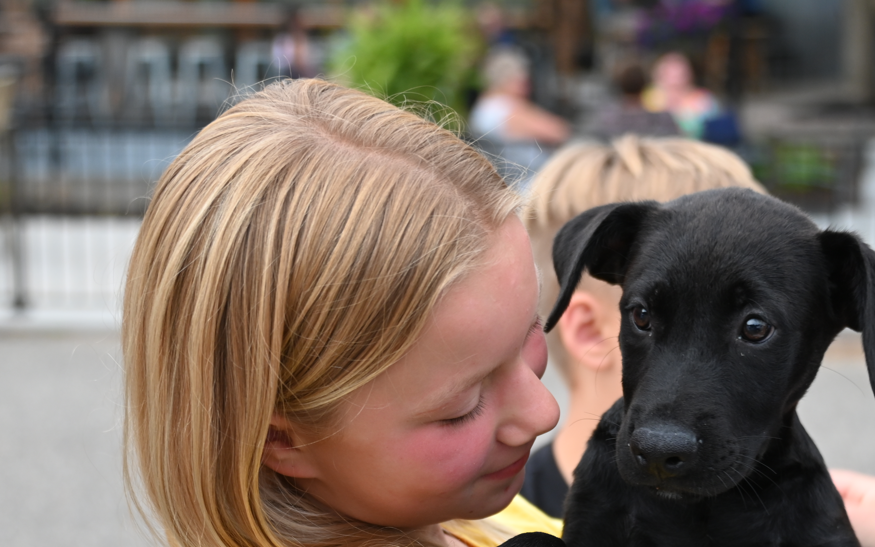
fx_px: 2098
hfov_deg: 23.5
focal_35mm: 88
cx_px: 507
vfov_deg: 14.8
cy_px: 419
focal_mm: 55
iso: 560
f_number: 4.5
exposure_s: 1/125
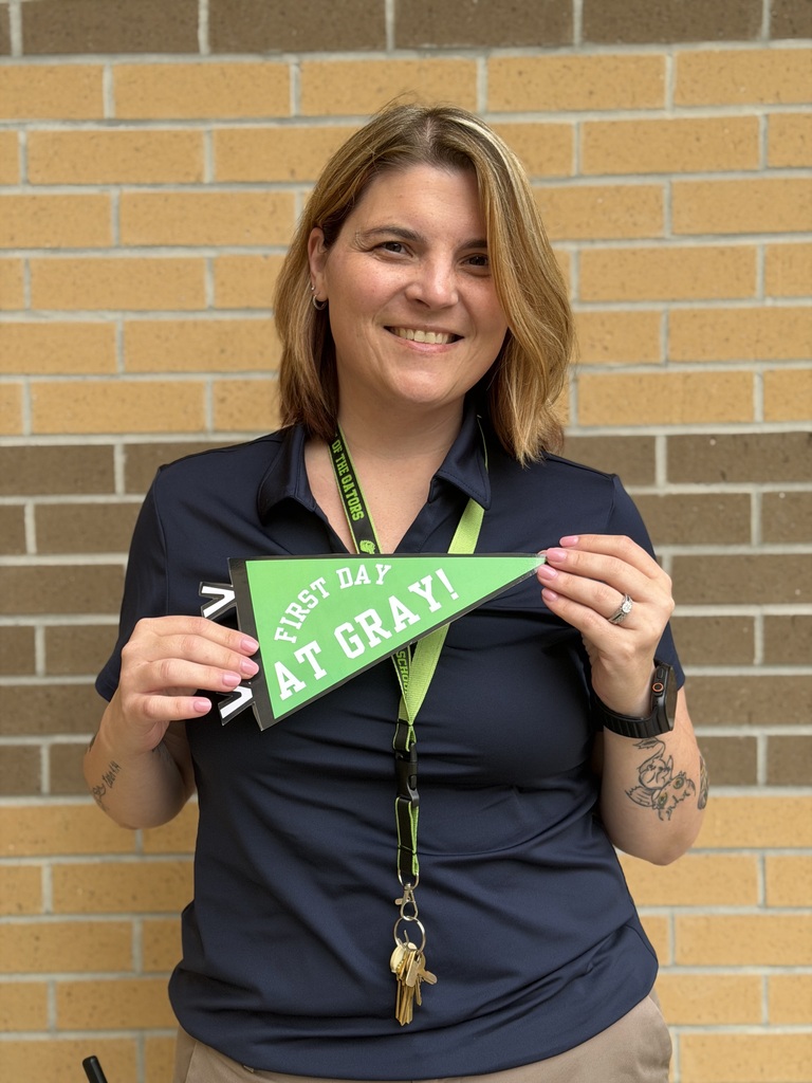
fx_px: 1501
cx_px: 406
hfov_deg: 30.3
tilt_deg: -5.0
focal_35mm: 48
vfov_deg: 39.7
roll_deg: +0.8
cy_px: 542
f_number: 1.78
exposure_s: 1/545
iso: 64
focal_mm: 6.76
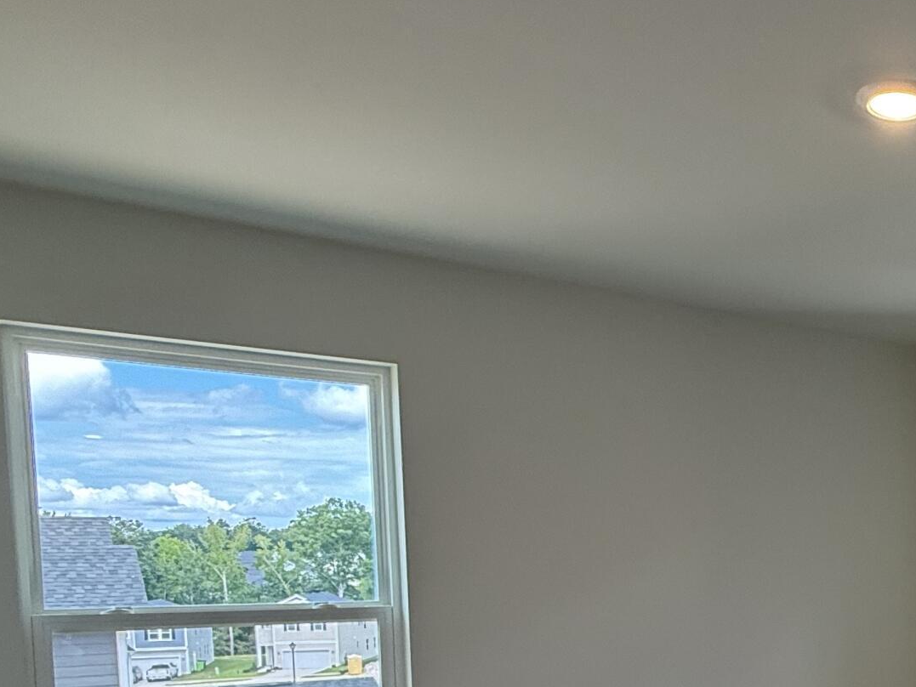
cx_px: 959
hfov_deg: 40.5
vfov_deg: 34.6
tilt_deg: -3.5
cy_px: 631
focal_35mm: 39
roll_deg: +0.5
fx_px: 1032
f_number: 2.2
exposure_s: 1/120
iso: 100
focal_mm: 2.22
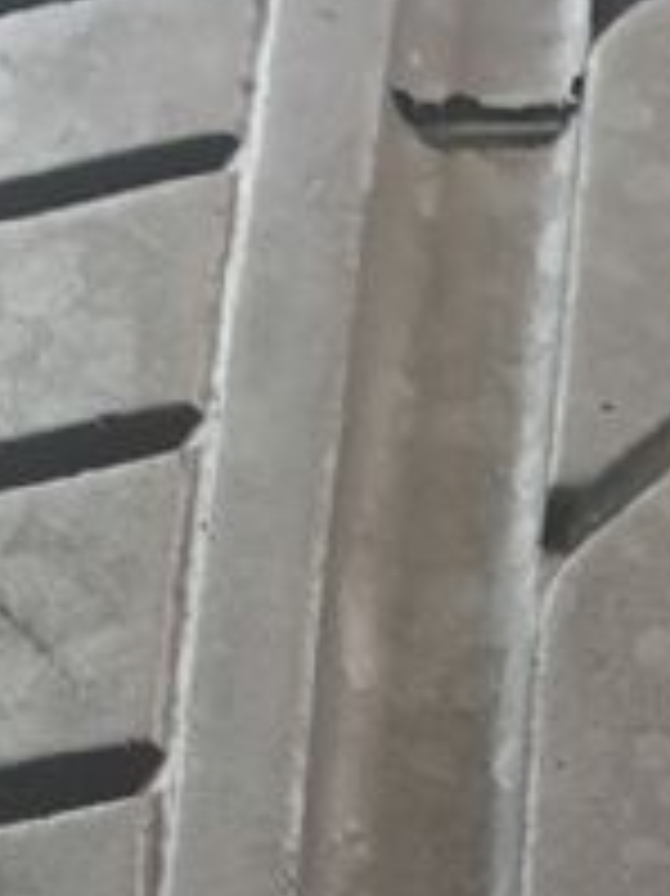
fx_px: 4392
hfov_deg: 8.4
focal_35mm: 170
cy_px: 2170
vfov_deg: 10.1
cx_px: 1131
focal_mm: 4.3
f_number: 2.4
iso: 200
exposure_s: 1/50
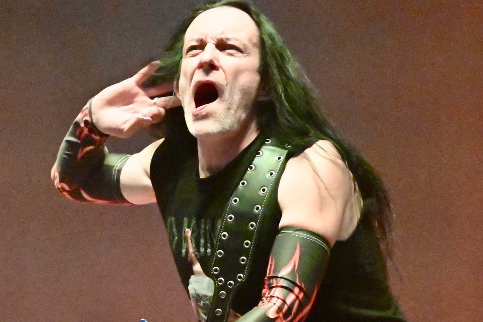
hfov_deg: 7.7
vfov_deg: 5.1
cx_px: 237
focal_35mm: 267
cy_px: 173
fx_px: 3581
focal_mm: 82
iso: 25600
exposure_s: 1/500
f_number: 5
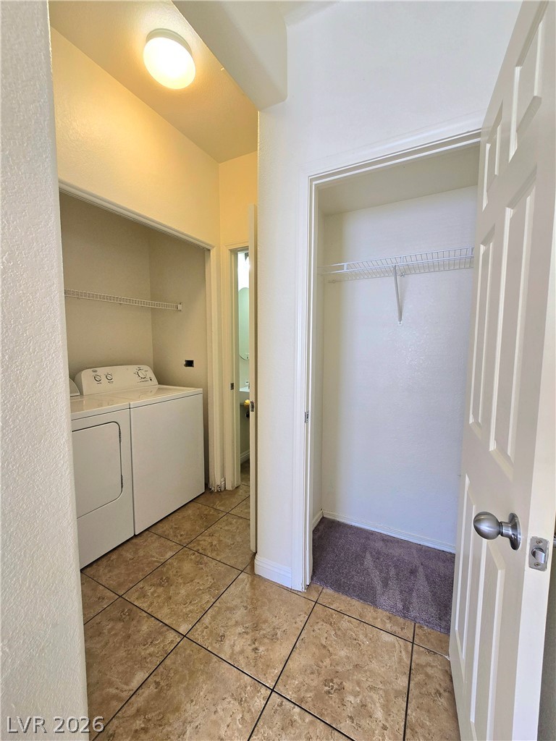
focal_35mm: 13
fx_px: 278
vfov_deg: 106.2
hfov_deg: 89.9
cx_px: 278
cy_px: 370
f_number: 2.2
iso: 100
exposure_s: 1/120
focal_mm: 2.2
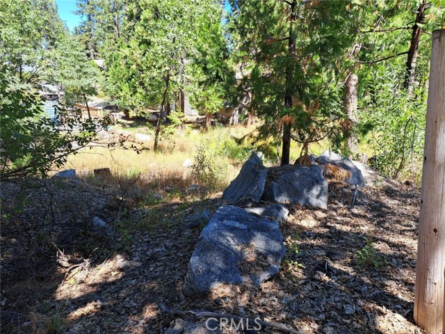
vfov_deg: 56.8
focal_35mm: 24
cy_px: 167
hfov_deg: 71.6
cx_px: 222
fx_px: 309
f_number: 1.8
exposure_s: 1/261
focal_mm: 5.23
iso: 50
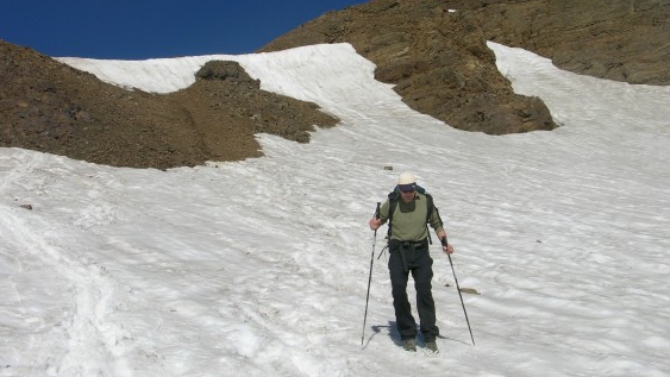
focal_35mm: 52
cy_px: 158
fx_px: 924
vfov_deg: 23.1
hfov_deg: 39.9
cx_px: 337
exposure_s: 1/302
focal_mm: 8.9
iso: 50
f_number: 8
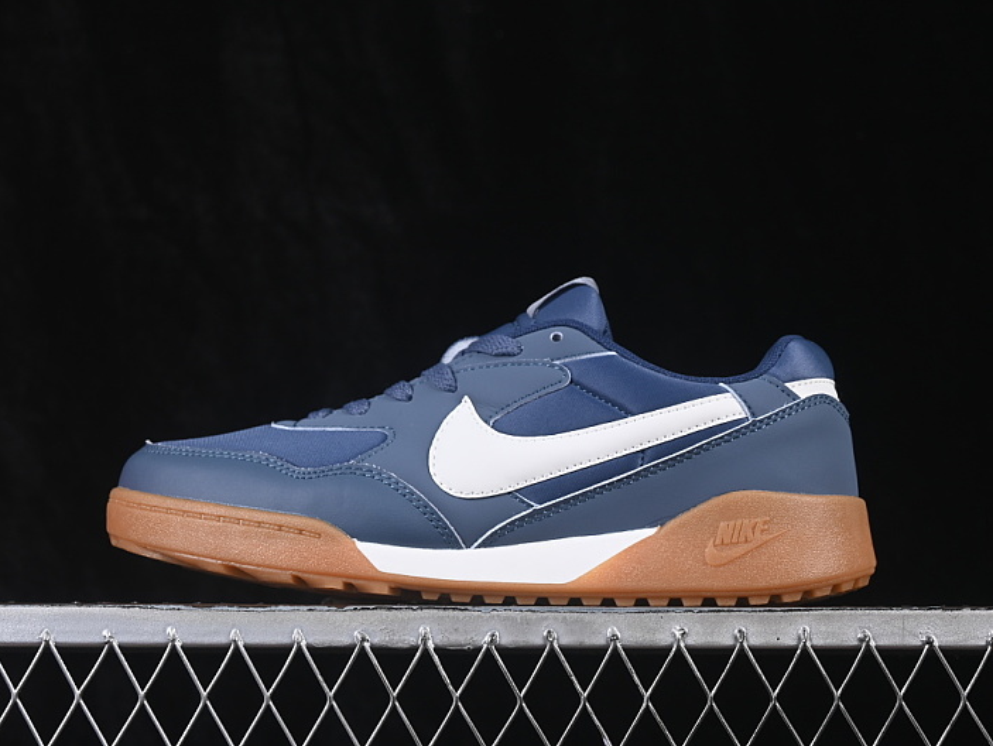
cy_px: 372
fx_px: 2353
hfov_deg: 23.8
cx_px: 494
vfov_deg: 18.0
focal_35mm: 82
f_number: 8
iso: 160
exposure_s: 1/80
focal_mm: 50
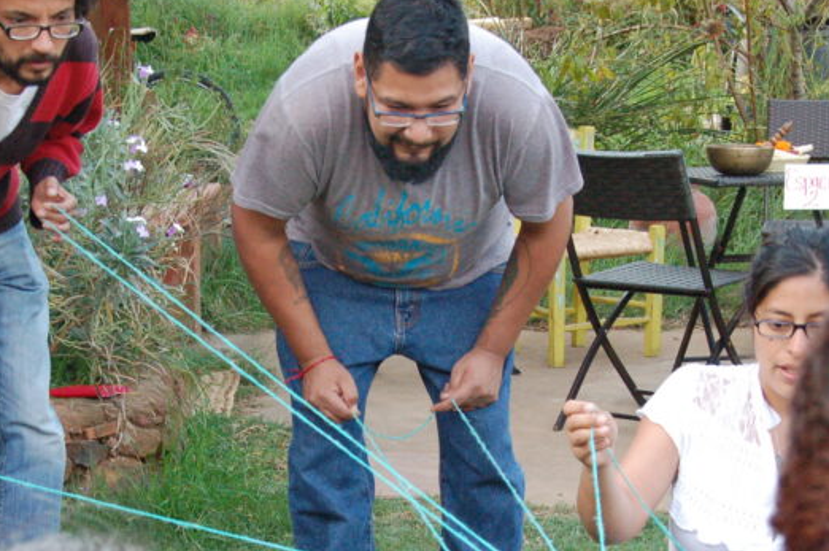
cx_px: 375
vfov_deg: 13.6
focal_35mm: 100
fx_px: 2301
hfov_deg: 20.4
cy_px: 457
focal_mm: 34
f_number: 8
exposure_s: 1/250
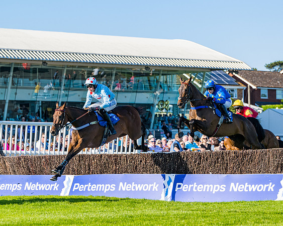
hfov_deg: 11.7
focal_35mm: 166
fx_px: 1386
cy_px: 105
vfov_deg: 9.3
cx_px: 123
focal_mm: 120
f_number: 4
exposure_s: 1/2000
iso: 200
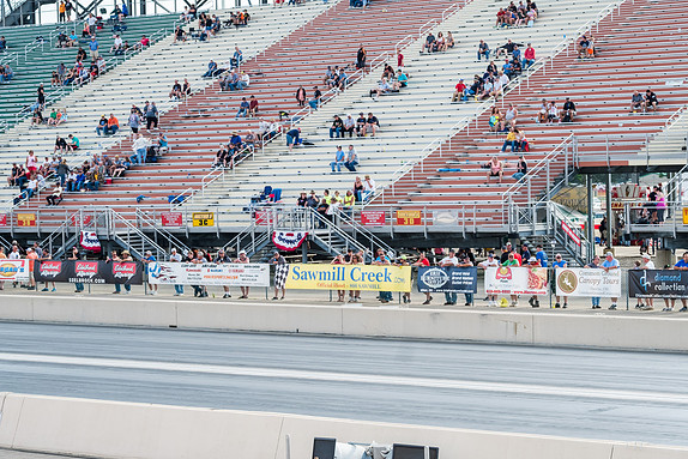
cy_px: 231
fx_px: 1778
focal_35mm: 93
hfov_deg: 21.9
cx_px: 346
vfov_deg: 14.7
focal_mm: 61
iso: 400
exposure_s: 1/200
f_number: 7.1
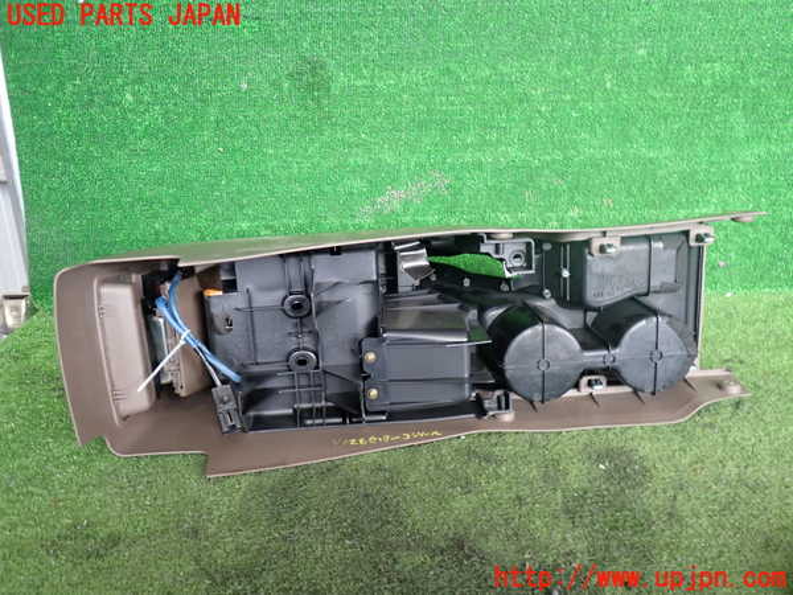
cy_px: 298
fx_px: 687
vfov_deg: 46.8
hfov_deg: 60.0
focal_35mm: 30
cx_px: 396
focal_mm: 5.4
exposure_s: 1/80
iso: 320
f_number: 2.3
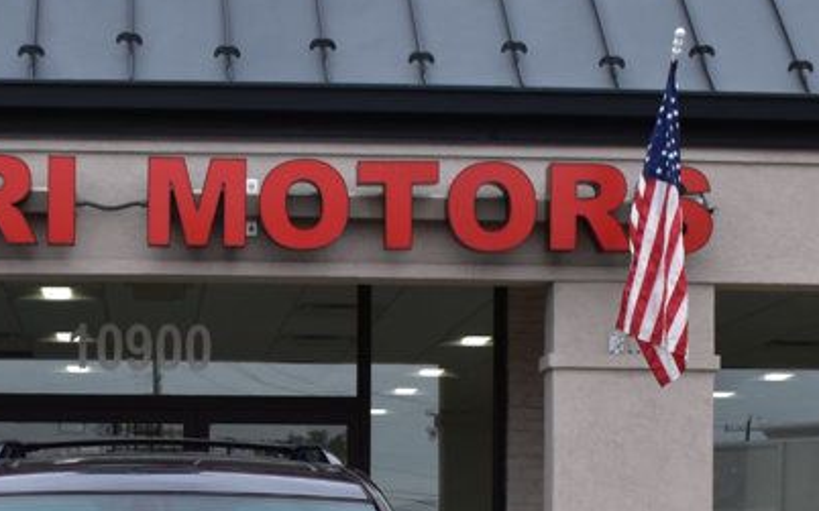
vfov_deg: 13.0
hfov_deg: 21.3
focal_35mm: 97
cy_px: 668
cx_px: 265
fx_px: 2171
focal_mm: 25
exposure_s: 1/250
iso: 400
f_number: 10
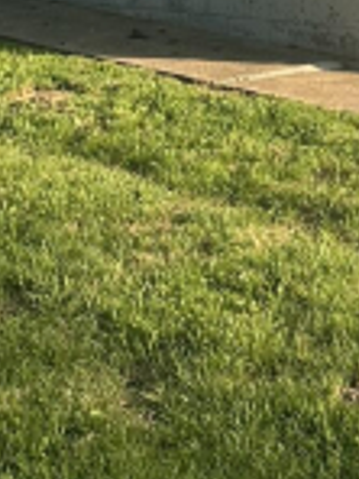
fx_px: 1493
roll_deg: +1.6
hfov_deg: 13.4
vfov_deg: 16.7
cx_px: 411
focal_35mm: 108
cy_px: -215
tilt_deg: +3.0
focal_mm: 6.86
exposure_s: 1/762
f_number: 1.78
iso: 80
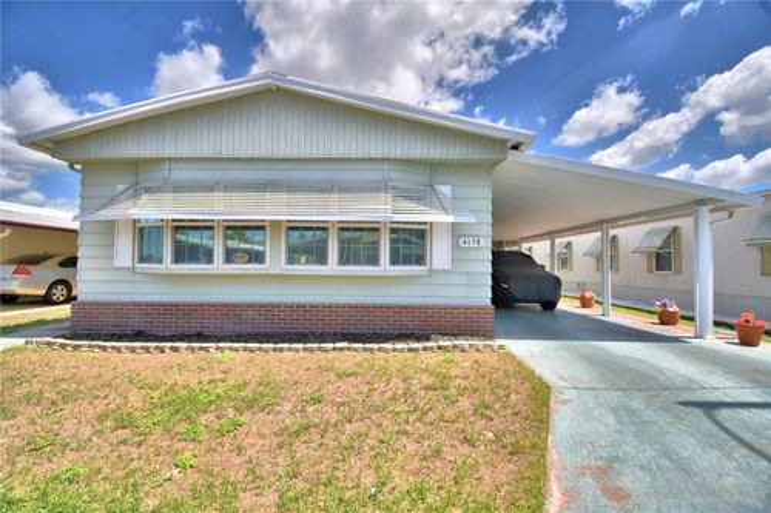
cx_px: 386
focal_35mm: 15
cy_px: 256
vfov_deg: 77.3
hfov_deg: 100.4
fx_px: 321
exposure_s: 1/1250
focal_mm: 10
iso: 100
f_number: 4.5
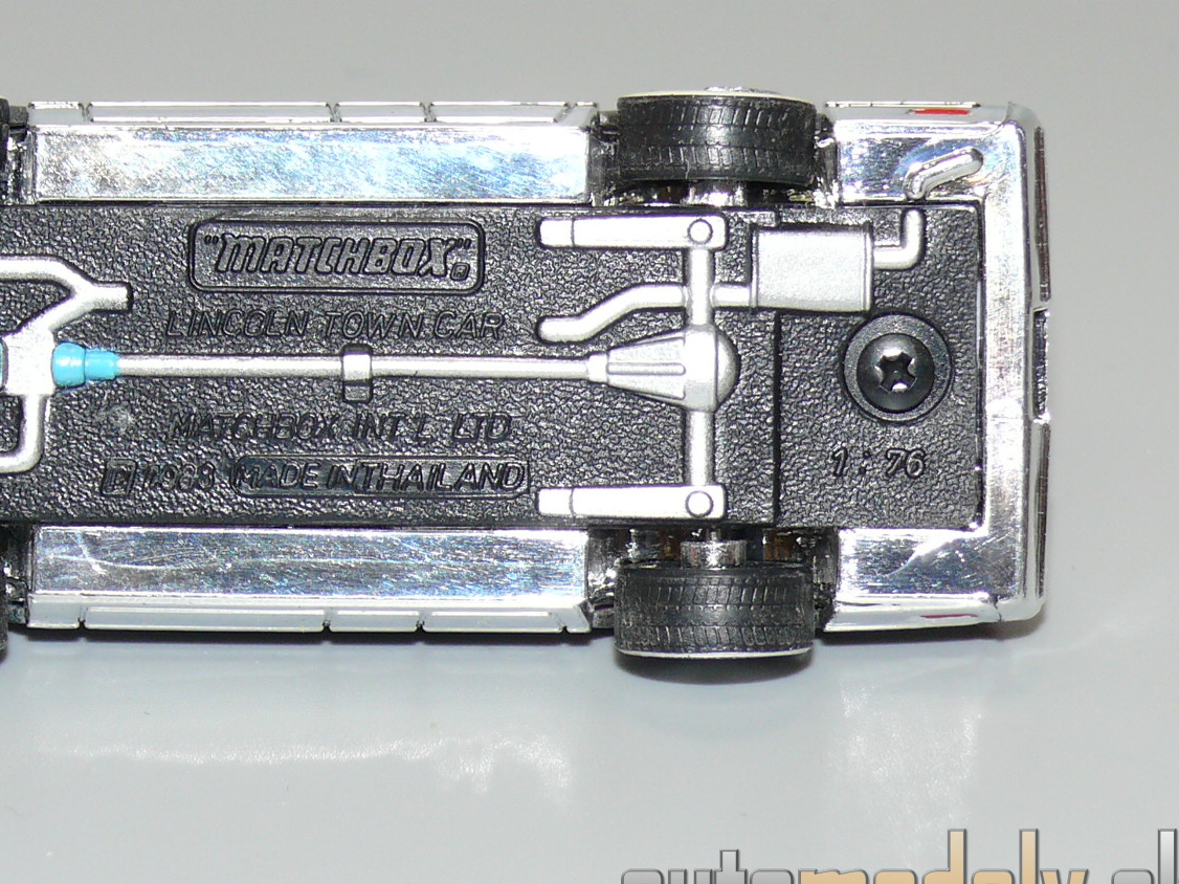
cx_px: 379
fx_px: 4938
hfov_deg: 13.6
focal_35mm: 145
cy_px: 360
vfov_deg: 10.2
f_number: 4
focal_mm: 13.3
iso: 100
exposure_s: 1/30
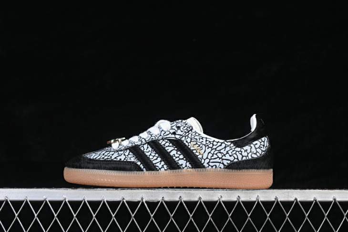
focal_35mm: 75
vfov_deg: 18.2
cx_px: 174
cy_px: 116
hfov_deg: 27.0
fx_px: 725
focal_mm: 50
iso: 160
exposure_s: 1/60
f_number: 6.3
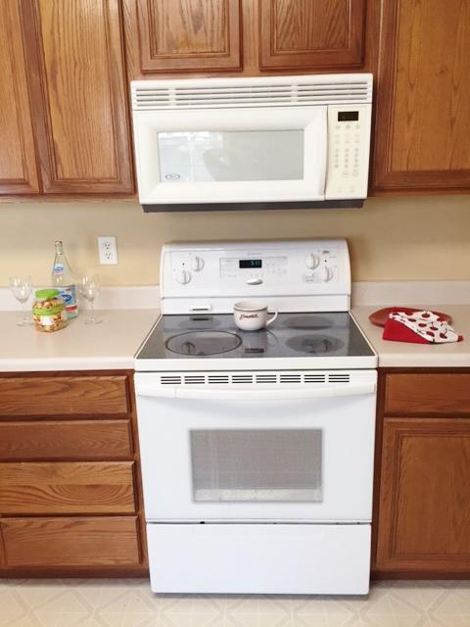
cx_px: 235
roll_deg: +0.8
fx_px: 525
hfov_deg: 48.2
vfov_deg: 61.7
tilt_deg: -15.9
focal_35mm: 29
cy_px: 314
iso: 40
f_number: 2.2
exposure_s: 1/30
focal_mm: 4.15
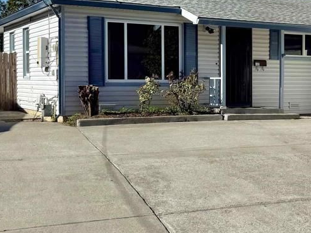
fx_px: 449
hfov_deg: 34.7
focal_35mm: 50
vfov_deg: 28.9
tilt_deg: -0.9
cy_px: 75
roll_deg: -0.5
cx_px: 311
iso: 80
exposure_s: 1/6711
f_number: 1.78
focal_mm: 6.76
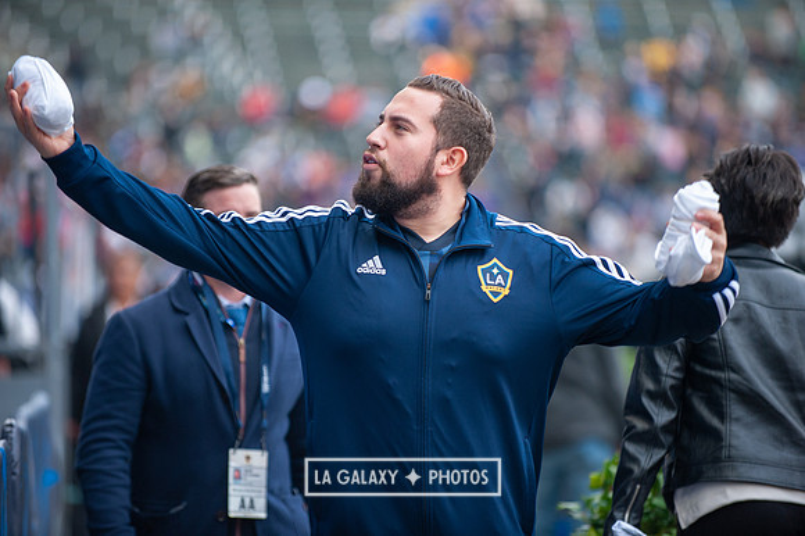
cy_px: 268
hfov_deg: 10.3
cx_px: 402
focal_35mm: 200
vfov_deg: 6.9
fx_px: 4470
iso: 640
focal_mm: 200
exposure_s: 1/500
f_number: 2.8
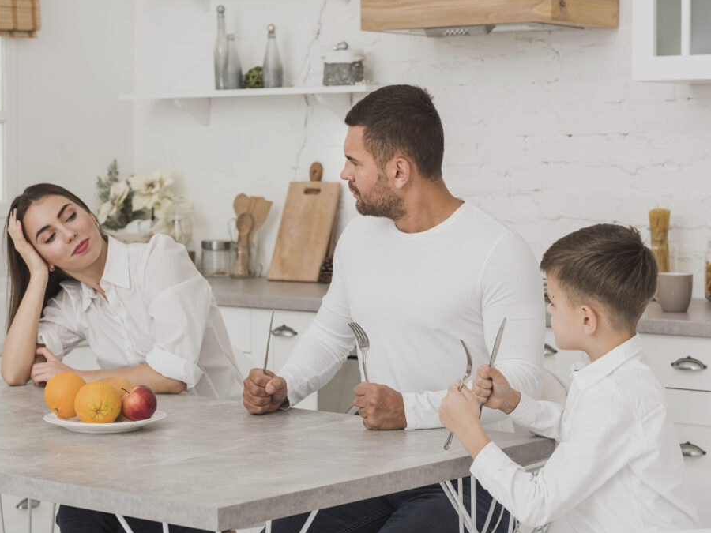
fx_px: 1910
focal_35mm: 93
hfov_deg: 21.1
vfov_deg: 15.9
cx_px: 307
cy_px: 267
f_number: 6.3
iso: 200
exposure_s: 1/160
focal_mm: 85
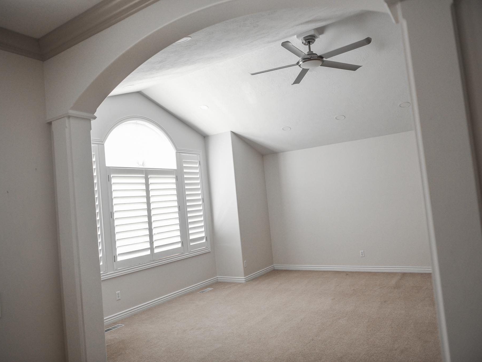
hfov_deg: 67.3
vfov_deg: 53.1
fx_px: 362
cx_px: 231
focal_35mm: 26
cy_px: 181
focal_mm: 24
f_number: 2.8
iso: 320
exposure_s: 1/80
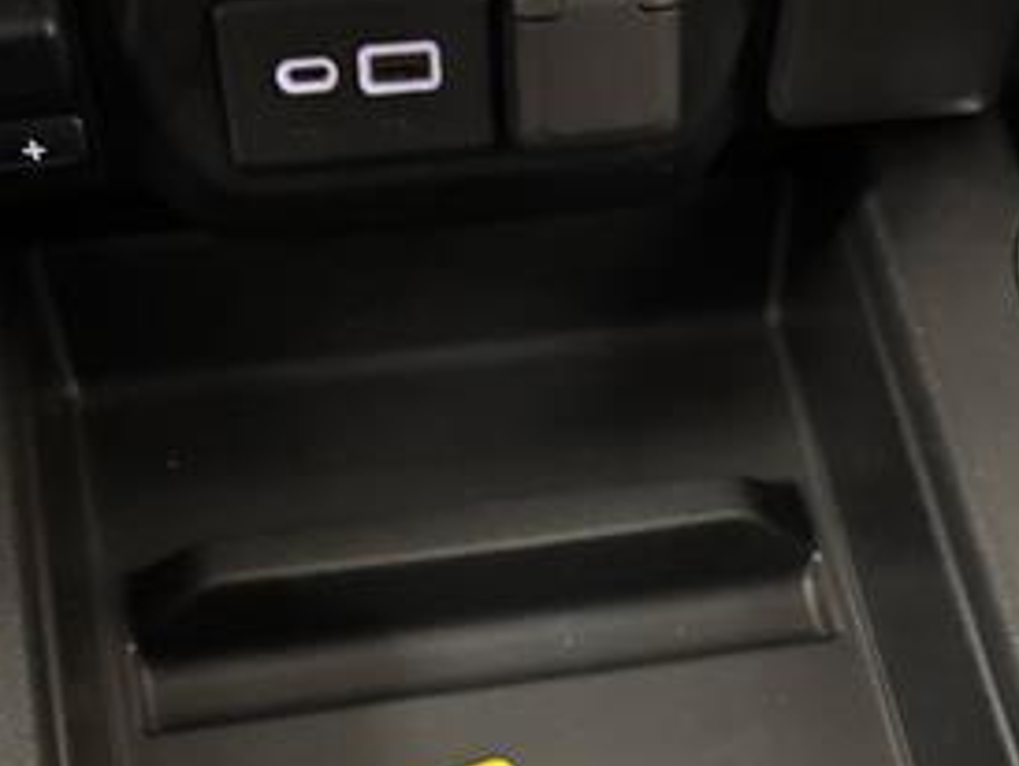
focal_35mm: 56
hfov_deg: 34.3
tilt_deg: -69.3
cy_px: 863
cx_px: 584
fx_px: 1650
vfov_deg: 24.3
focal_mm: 6.76
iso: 1250
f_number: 1.78
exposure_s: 1/30
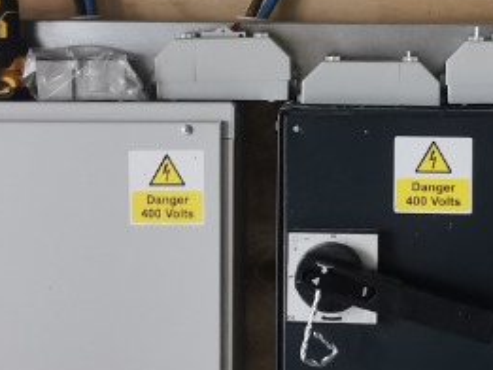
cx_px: 230
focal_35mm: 124
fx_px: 1767
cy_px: 115
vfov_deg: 11.9
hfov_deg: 15.9
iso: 250
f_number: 1.6
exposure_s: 1/33.3
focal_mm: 5.56
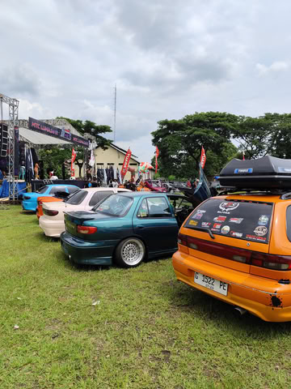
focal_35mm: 23
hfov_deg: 58.9
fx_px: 258
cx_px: 146
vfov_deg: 73.9
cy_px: 194
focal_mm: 6.19
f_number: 1.65
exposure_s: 1/1508
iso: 50
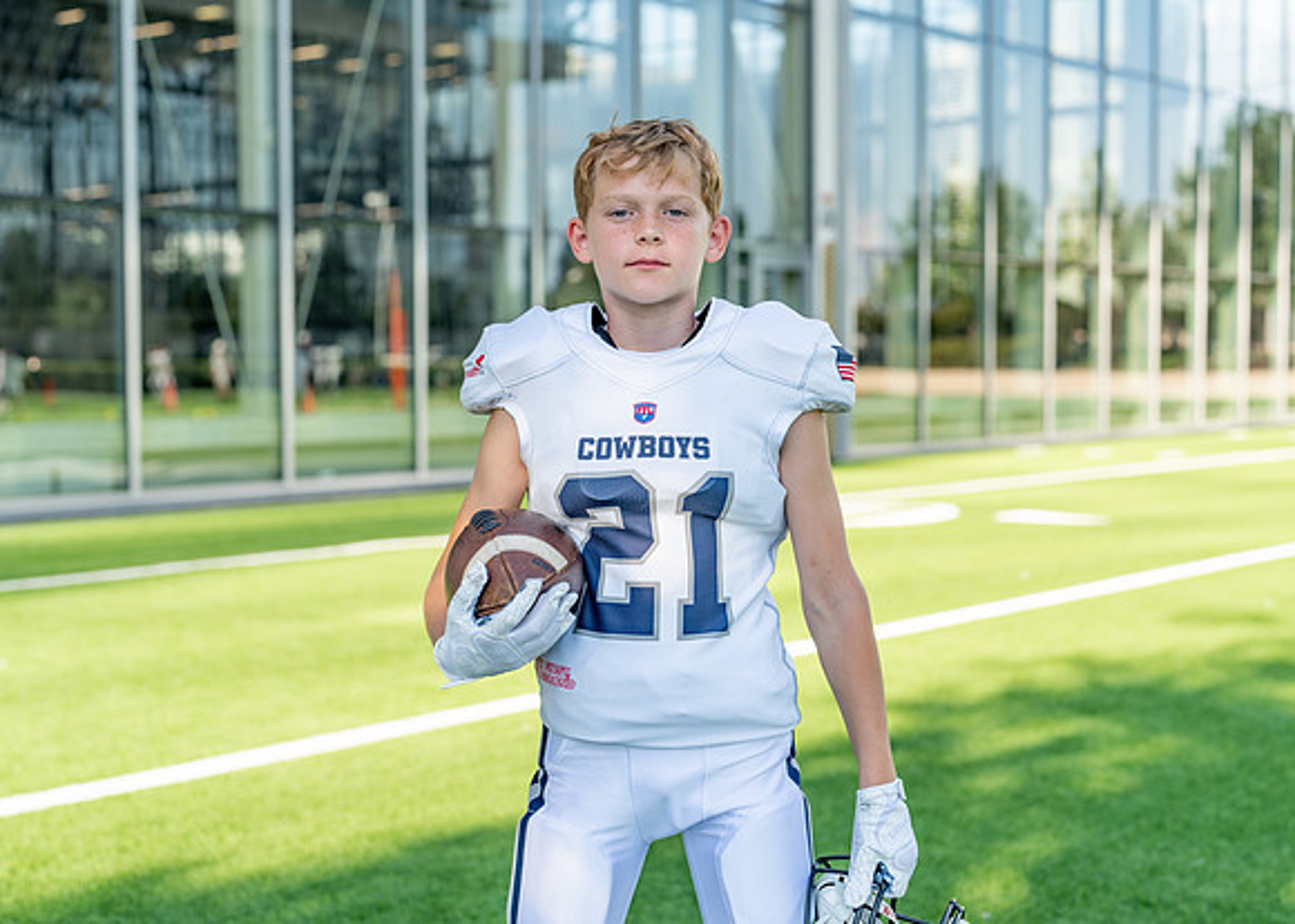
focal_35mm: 55
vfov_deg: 25.9
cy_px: 452
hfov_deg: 35.8
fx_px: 2007
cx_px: 659
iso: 100
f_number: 2.8
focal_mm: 50
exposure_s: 1/640
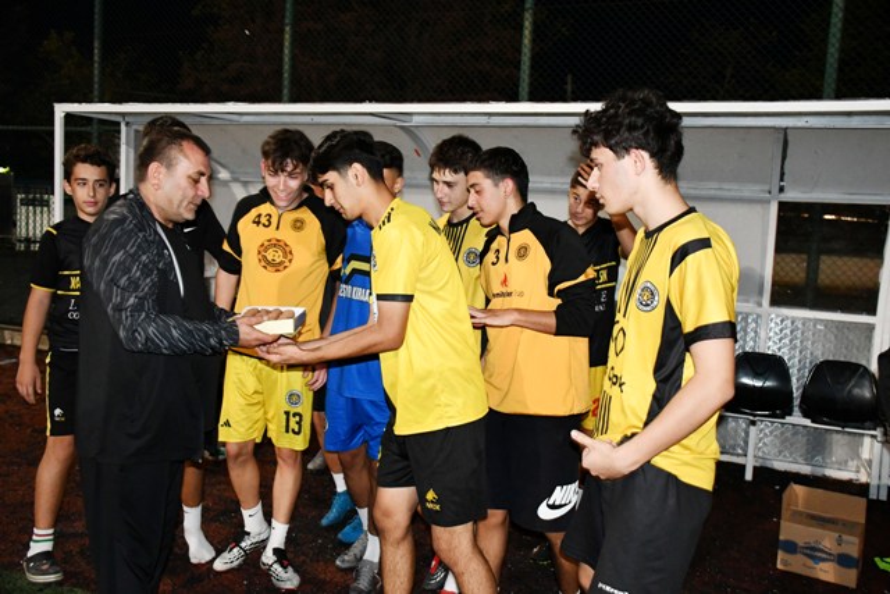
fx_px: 816
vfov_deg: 40.0
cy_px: 297
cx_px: 445
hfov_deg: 57.2
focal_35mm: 33
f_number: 3.5
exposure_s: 1/60
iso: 3600
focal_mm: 22
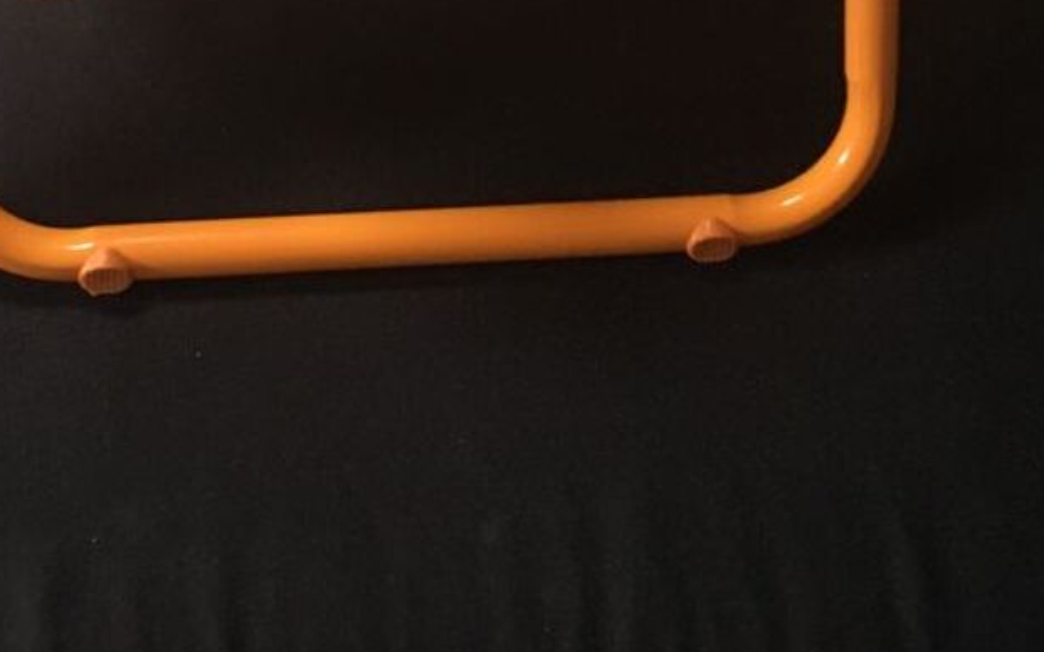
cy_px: -438
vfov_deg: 17.0
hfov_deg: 31.0
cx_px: 467
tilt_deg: -50.8
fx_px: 1878
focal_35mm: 66
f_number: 2.2
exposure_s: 1/33
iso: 200
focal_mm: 4.15
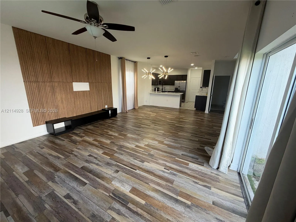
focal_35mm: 14
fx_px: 120
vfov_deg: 85.7
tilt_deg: -13.1
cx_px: 148
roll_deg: -1.1
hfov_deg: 102.1
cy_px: 111
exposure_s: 1/121
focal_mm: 2.22
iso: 200
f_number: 2.2
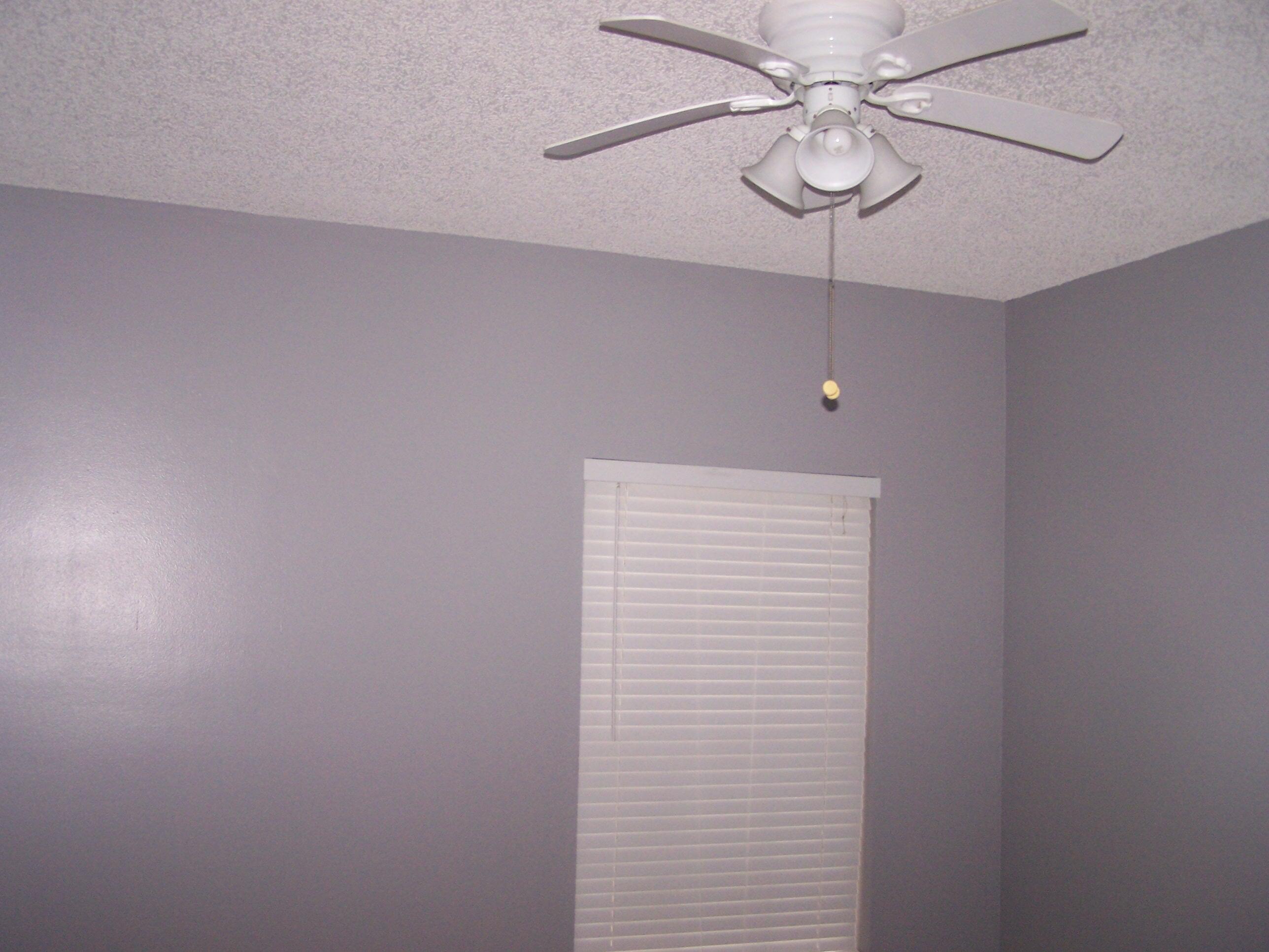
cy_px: 476
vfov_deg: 37.7
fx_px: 1393
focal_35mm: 38
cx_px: 634
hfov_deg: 49.0
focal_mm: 6.3
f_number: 2.8
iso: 140
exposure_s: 1/60
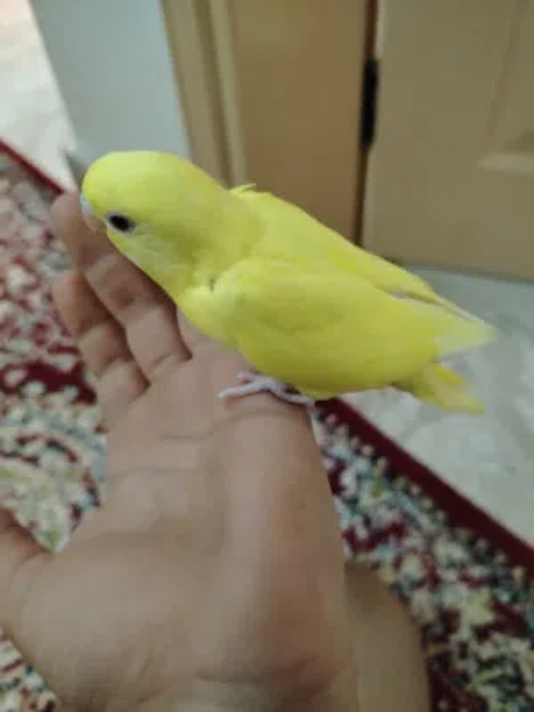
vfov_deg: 71.6
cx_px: 267
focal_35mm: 24
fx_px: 494
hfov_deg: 56.8
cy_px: 356
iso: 8704
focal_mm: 5.25
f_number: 1.75
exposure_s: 1/100
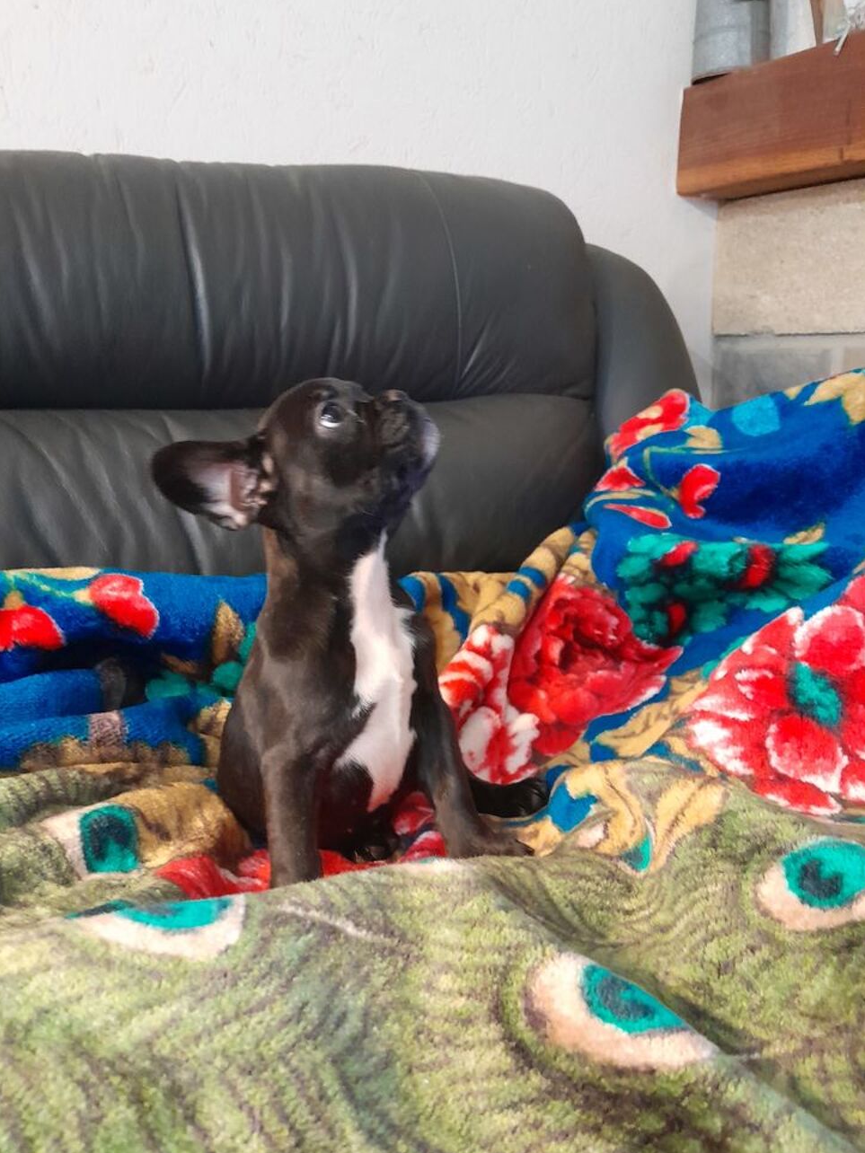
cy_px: 583
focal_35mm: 27
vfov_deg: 65.3
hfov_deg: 51.3
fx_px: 900
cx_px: 419
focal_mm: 3.98
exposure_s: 1/20
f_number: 1.8
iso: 1000
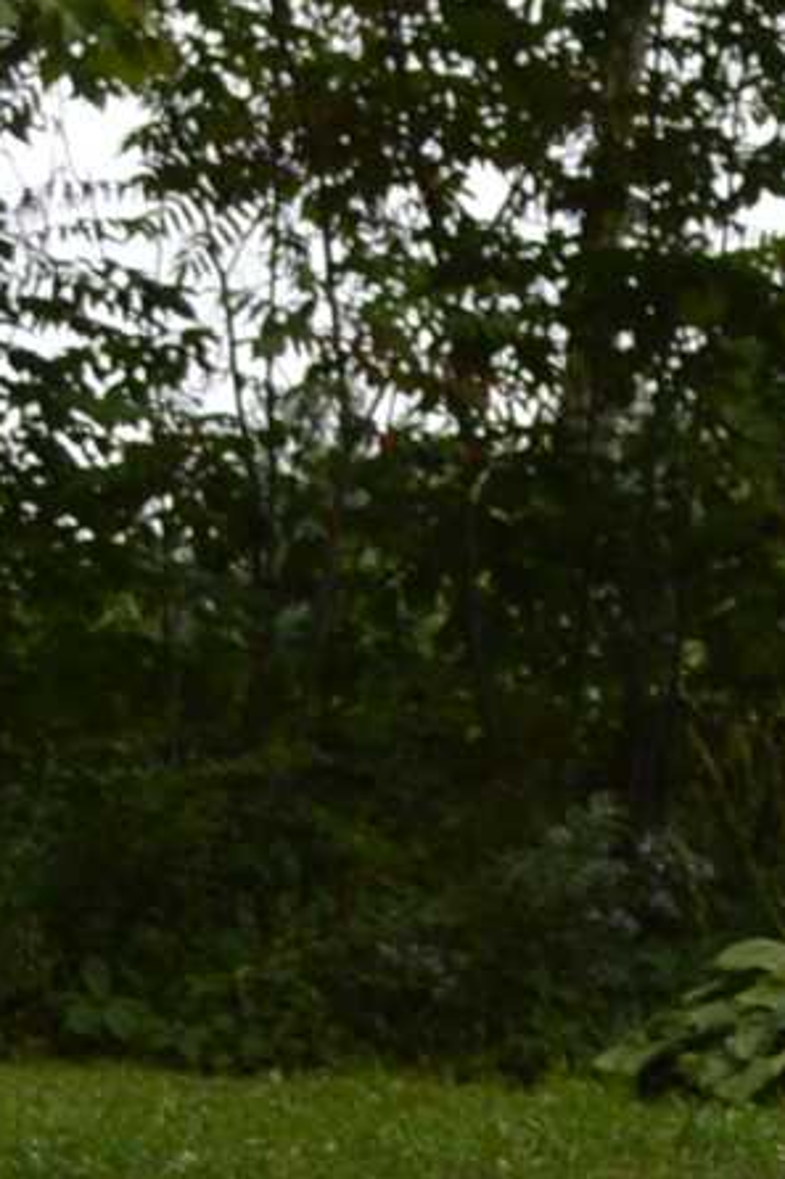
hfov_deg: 4.0
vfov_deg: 6.6
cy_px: -518
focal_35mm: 310
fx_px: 10147
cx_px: 3610
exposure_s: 1/200
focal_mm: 30
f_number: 6.3
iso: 100
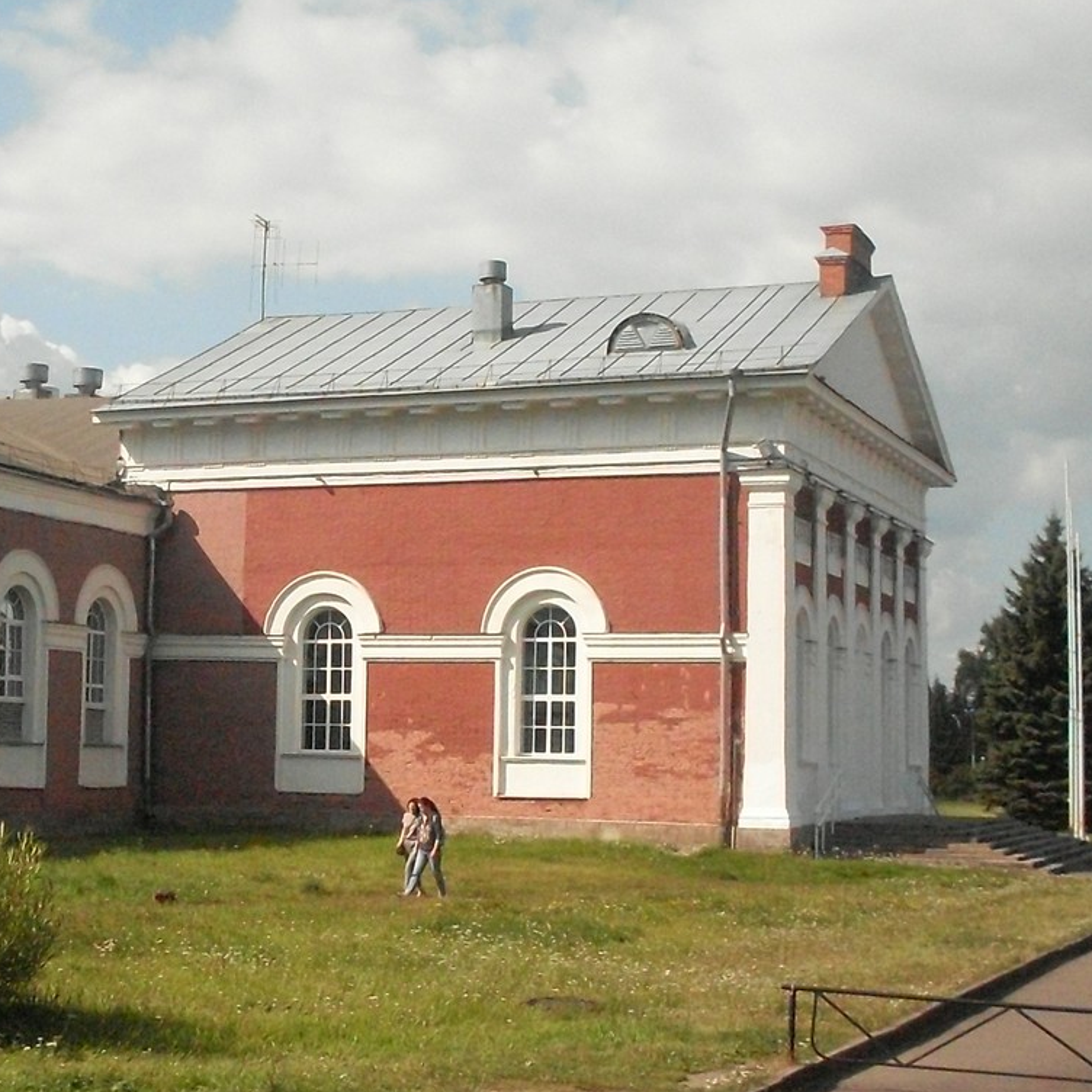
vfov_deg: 26.9
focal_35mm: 64
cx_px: 220
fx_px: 2284
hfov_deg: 26.4
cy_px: 624
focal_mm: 6.3
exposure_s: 1/1000
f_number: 8.4
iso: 400
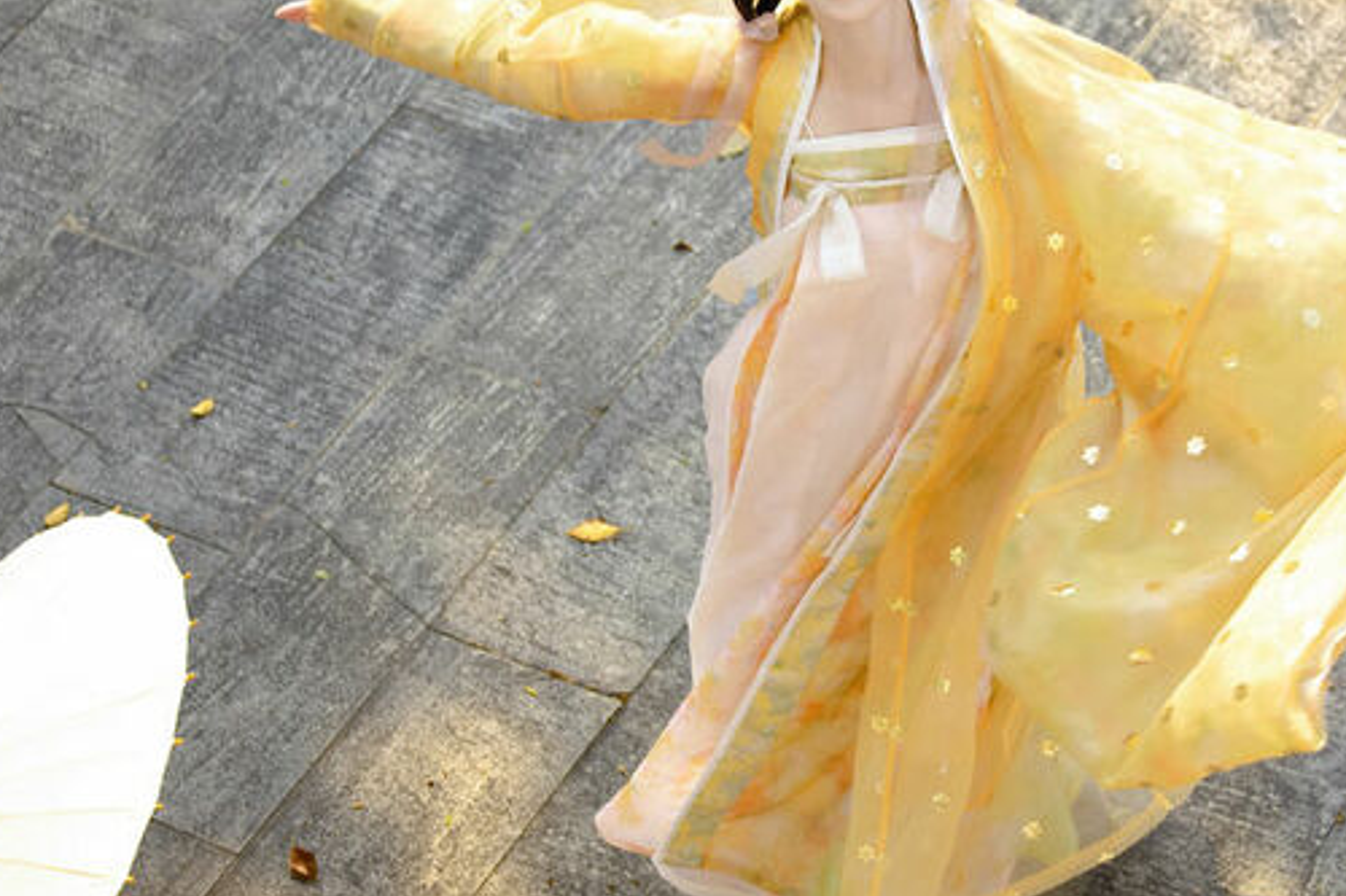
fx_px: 5494
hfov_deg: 13.9
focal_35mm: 147
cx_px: 899
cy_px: 315
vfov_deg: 9.3
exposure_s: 1/500
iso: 100
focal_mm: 70
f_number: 2.8
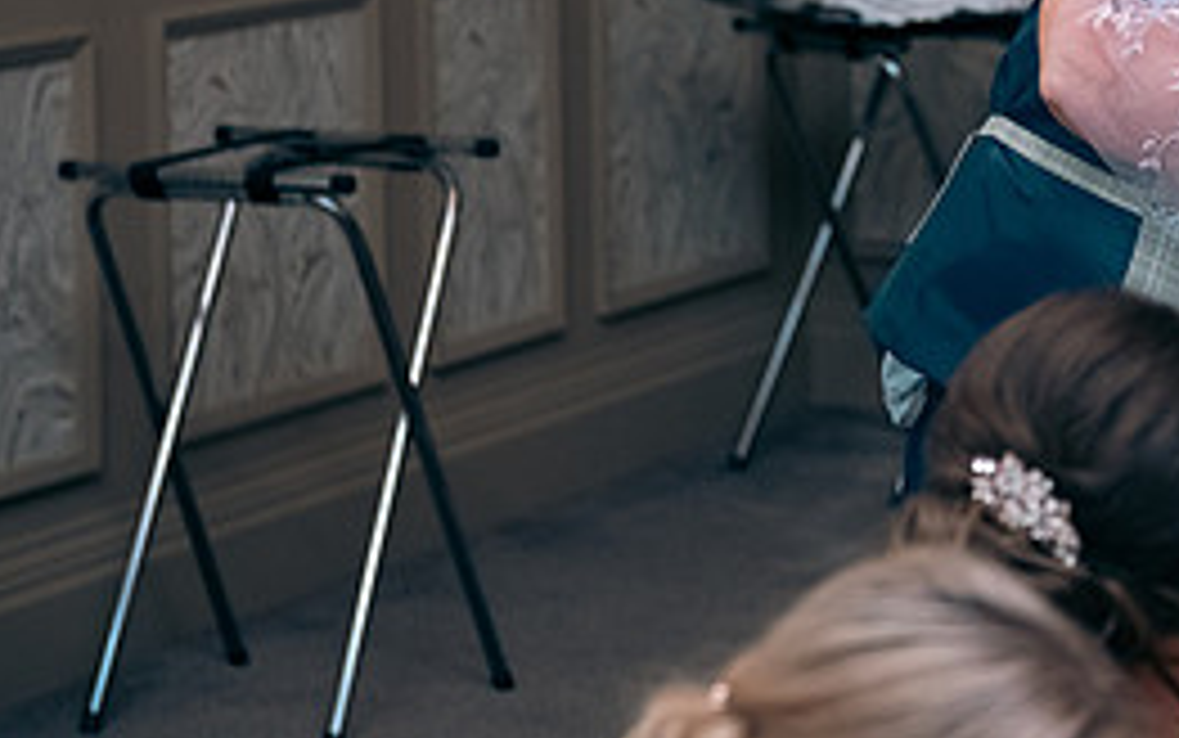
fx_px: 5079
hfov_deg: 13.0
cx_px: 1251
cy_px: -83
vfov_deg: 8.2
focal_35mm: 158
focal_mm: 70
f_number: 3.5
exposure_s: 1/160
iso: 1000
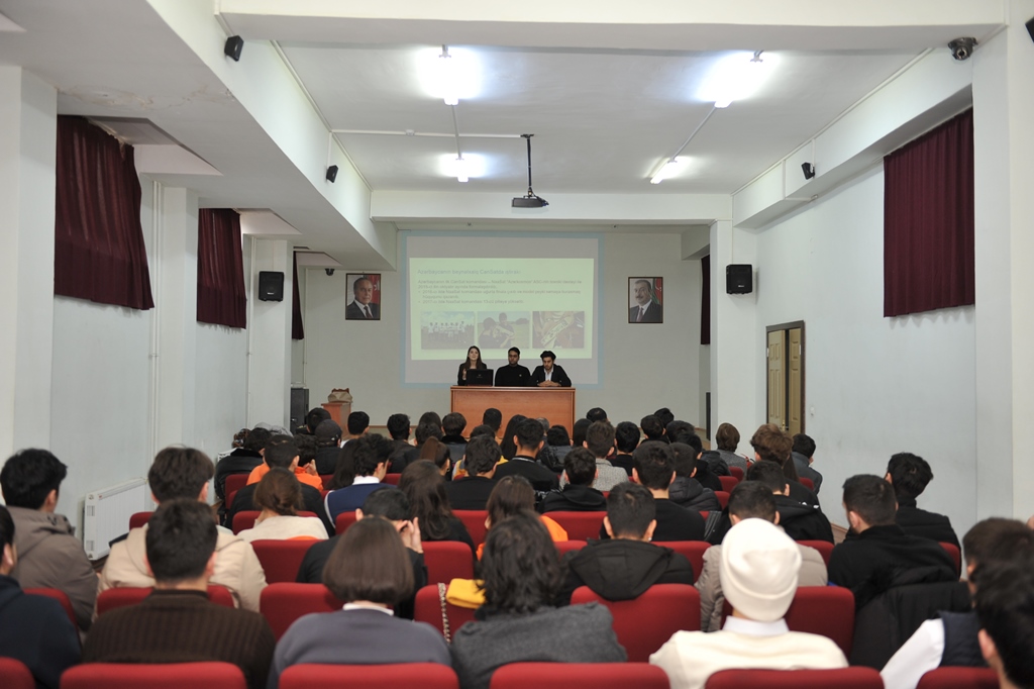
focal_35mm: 34
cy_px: 344
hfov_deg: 55.8
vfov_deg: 38.9
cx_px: 517
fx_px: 976
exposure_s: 1/60
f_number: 2.8
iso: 400
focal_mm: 34
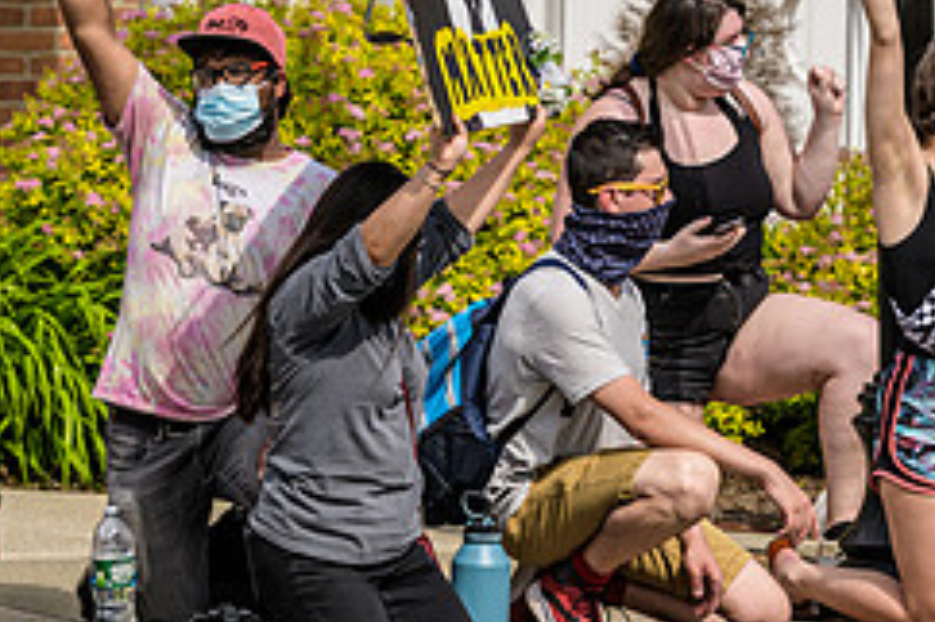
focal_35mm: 384
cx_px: 216
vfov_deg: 3.6
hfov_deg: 5.4
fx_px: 9966
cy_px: 211
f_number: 4
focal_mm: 160
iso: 200
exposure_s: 1/3200
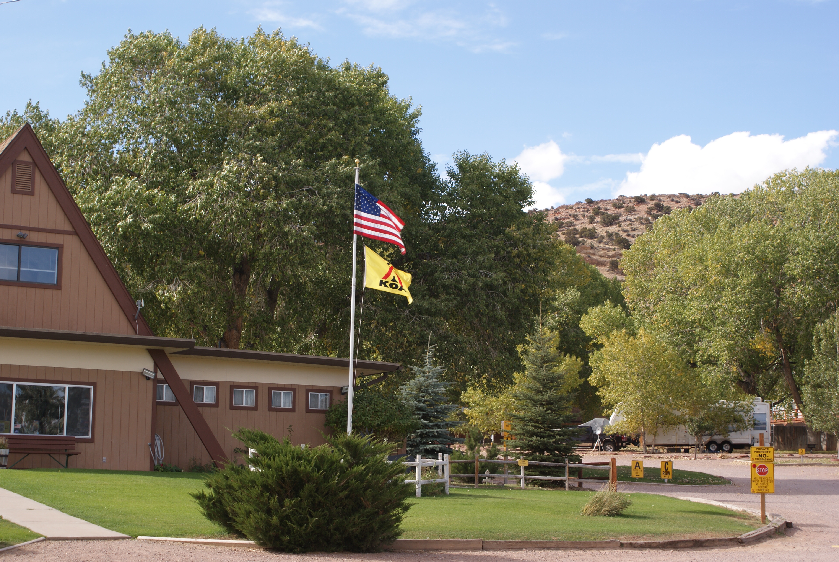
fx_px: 1575
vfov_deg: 20.2
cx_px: 420
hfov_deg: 29.8
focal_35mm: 68
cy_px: 281
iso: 100
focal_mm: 45
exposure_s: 1/100
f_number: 10
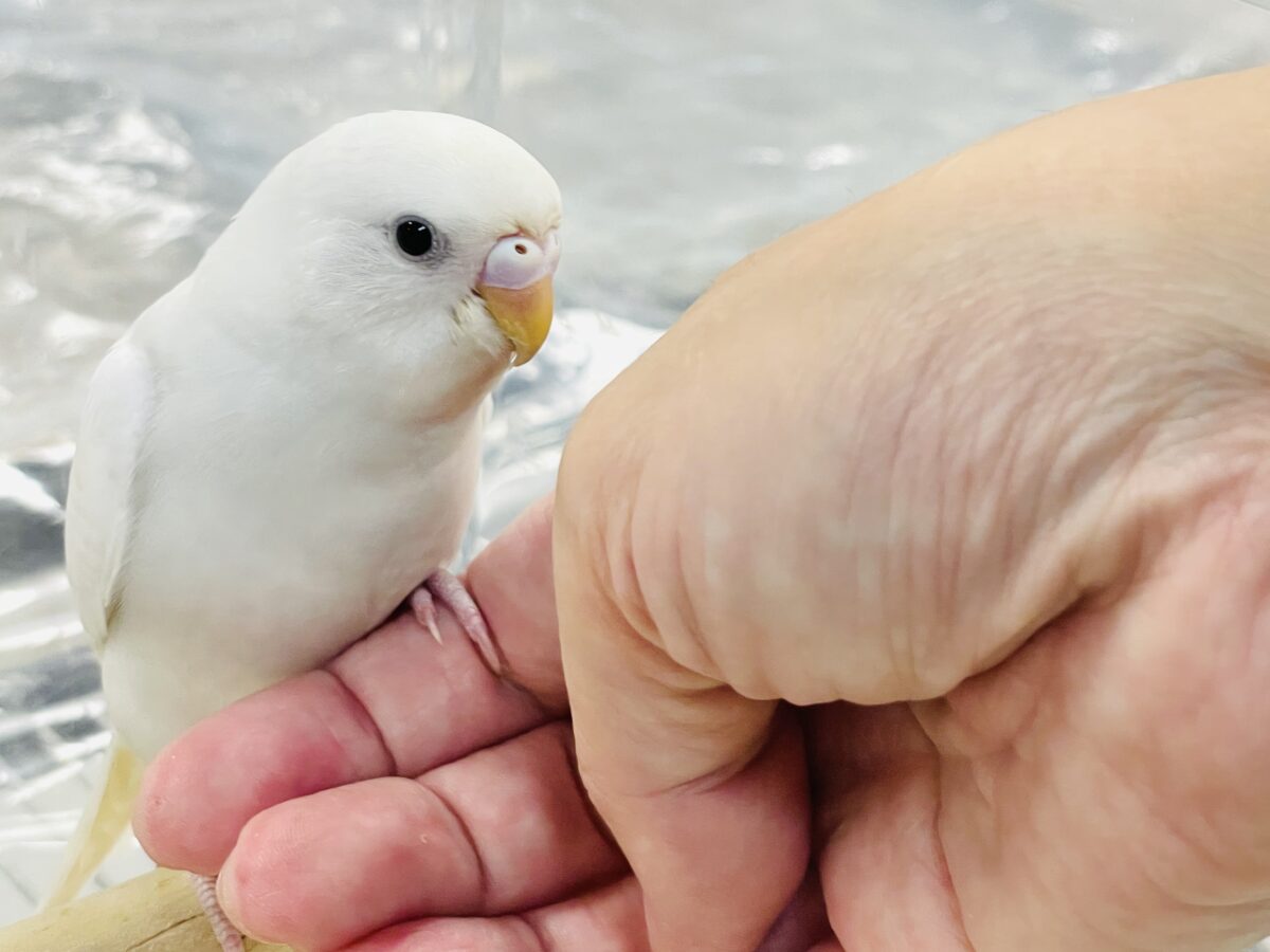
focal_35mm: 52
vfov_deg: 28.0
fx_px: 1908
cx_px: 635
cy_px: 476
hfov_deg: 36.8
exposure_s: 1/99
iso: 80
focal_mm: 6
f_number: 2
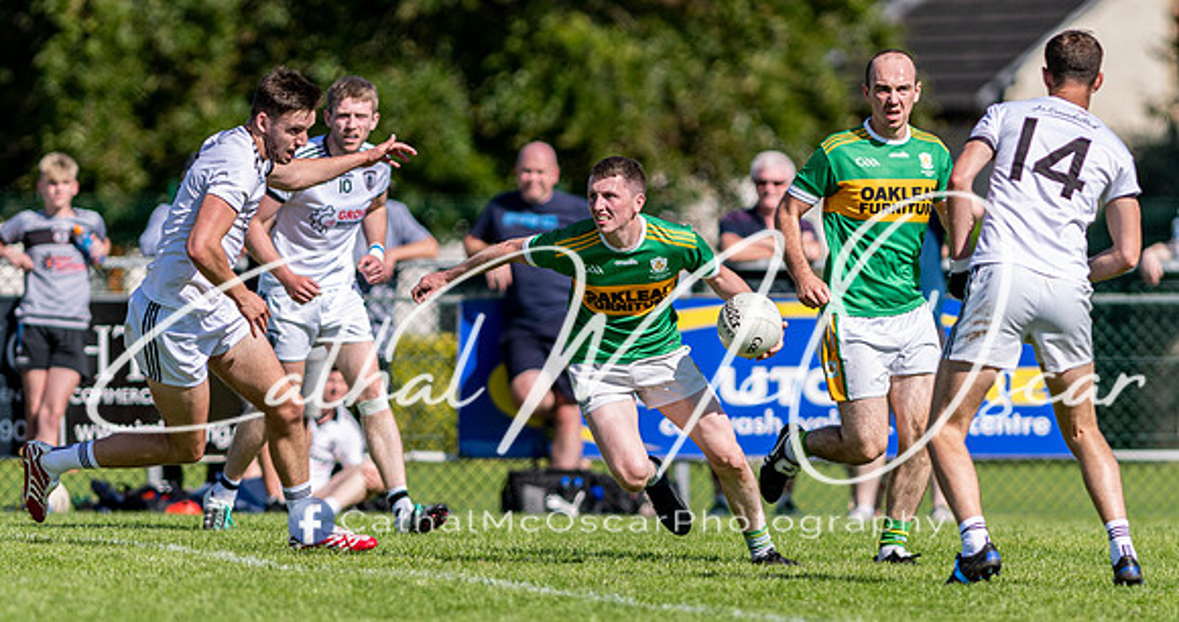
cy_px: 406
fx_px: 18280
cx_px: 624
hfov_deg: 3.7
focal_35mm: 593
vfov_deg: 1.9
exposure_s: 1/2500
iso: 100
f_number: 2.8
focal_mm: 300
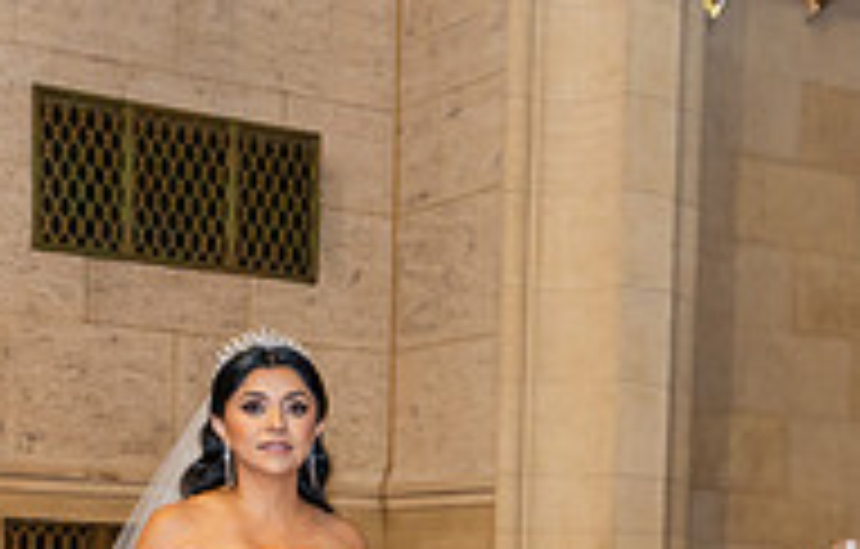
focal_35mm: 83
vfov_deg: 15.2
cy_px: 721
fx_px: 1957
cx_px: 421
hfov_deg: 24.8
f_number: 2.8
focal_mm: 24
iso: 800
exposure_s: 1/125
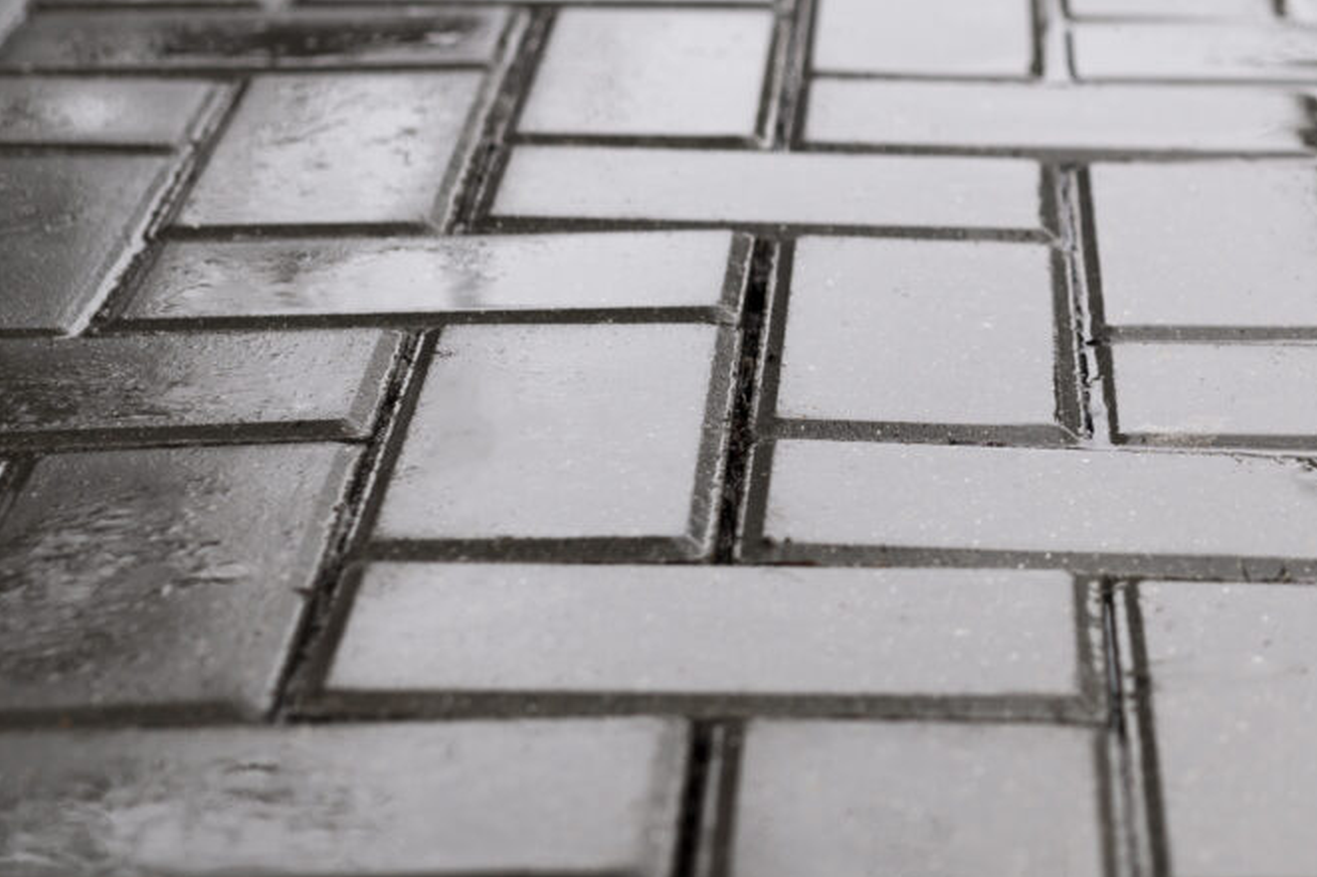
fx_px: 4242
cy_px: 312
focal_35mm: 116
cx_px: 1347
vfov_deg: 11.8
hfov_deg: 17.2
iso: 125
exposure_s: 1/400
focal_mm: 50
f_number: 3.2
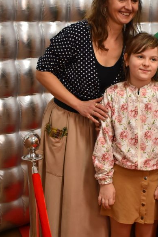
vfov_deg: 27.3
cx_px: 133
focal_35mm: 74
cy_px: 134
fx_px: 487
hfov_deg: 18.2
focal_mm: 24
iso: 1000
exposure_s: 1/60
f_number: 3.8
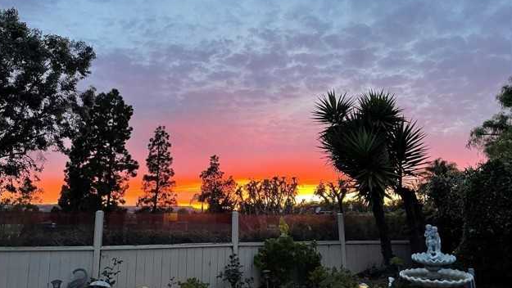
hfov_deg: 66.0
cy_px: 159
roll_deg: -0.3
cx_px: 254
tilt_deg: +8.6
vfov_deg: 40.2
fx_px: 394
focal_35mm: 29
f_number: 1.6
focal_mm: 4.2
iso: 125
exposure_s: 1/60
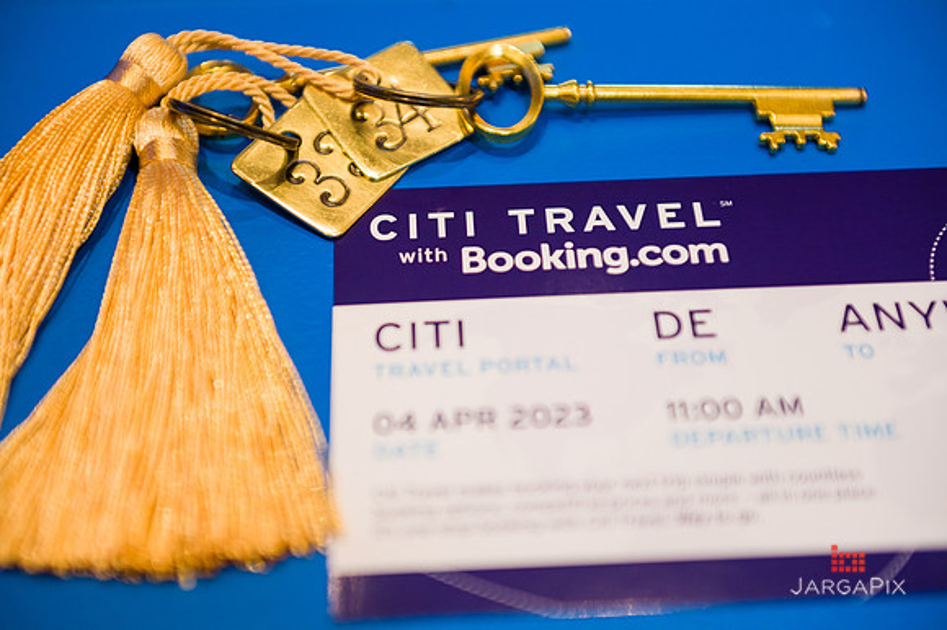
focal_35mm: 60
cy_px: 315
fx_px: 1577
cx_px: 474
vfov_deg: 22.6
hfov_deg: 33.4
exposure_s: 1/200
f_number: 4
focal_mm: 60
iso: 1600
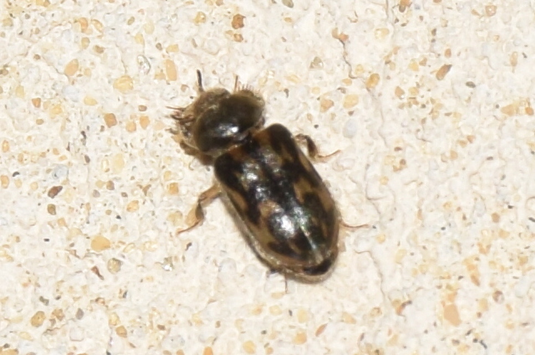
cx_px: 268
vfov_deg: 6.5
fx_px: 3115
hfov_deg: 9.8
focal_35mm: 210
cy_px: 178
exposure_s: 1/160
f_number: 13
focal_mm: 140
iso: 100
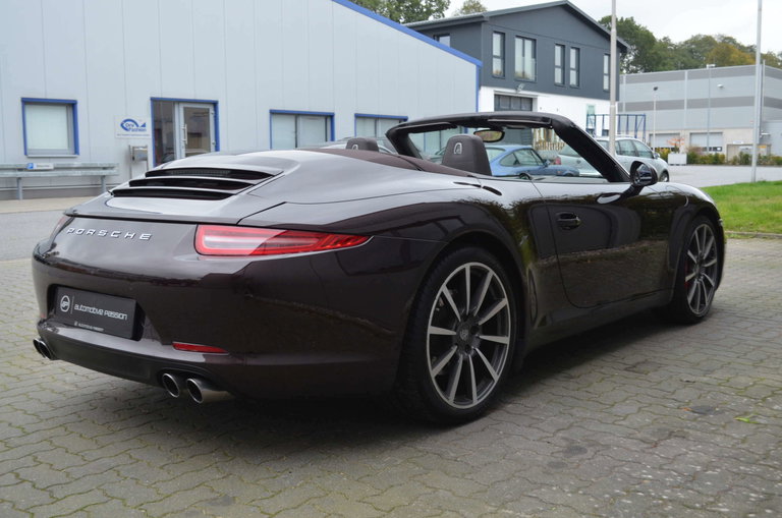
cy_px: 259
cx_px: 391
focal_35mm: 36
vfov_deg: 36.7
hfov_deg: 53.2
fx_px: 781
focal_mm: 24
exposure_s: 1/60
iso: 720
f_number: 4
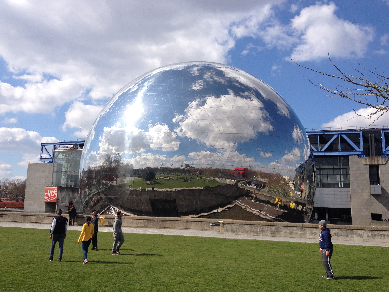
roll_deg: -1.1
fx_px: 405
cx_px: 198
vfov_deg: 39.7
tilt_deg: +6.0
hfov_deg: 51.4
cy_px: 145
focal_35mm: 36
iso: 50
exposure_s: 1/2208
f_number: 2.4
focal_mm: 4.28
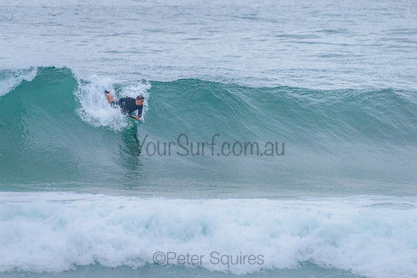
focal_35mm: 612
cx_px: 162
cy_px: 108
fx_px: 7090
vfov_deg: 2.2
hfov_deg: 3.4
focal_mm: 500
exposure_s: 1/2000
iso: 1250
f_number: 5.6
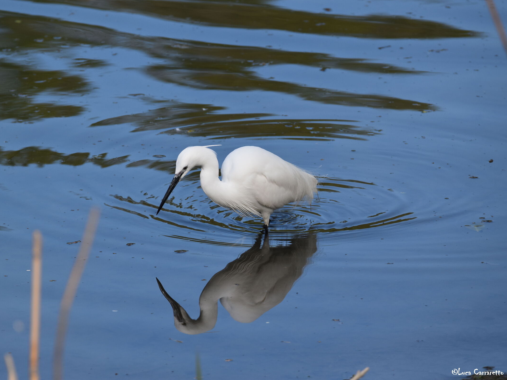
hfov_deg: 3.3
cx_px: 223
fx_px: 8819
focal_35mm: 602
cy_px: 190
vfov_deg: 2.5
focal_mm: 370
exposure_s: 1/640
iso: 200
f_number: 6
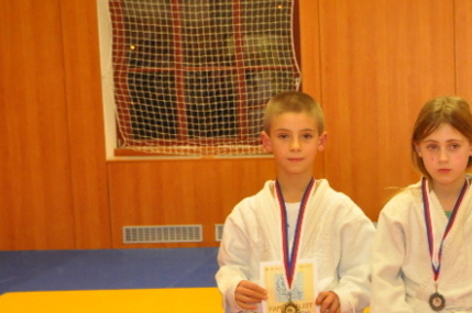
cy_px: 283
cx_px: 534
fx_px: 1283
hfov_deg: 19.8
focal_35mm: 98
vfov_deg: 13.8
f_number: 5
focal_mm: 28
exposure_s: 1/60
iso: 1600
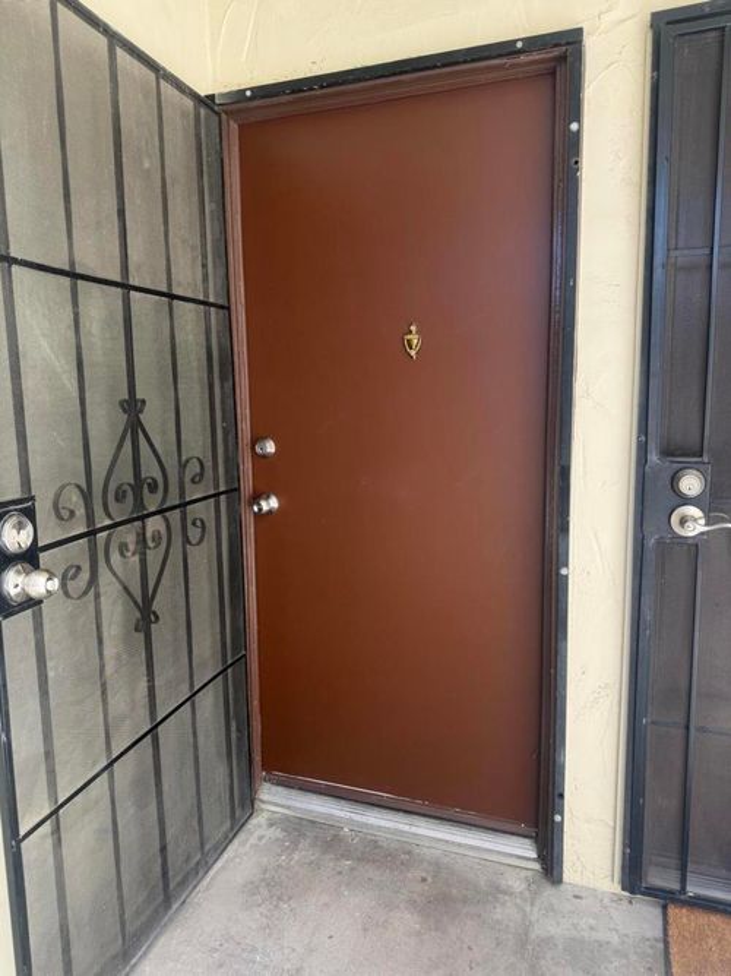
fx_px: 676
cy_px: 488
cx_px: 366
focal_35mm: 24
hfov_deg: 56.8
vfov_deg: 71.6
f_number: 1.78
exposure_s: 1/227
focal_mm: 6.76
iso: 64
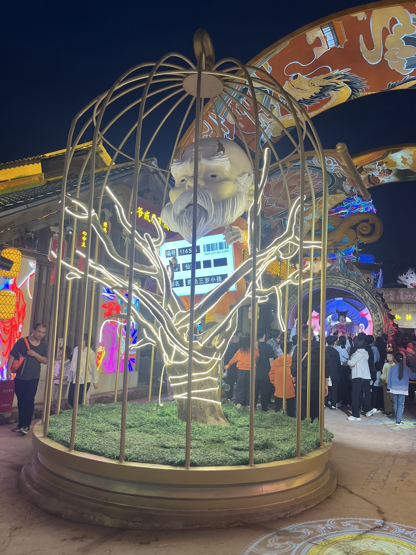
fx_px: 417
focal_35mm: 26
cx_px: 208
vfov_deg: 67.3
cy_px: 278
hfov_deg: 53.1
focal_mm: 5.1
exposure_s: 1/100
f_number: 1.6
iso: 40
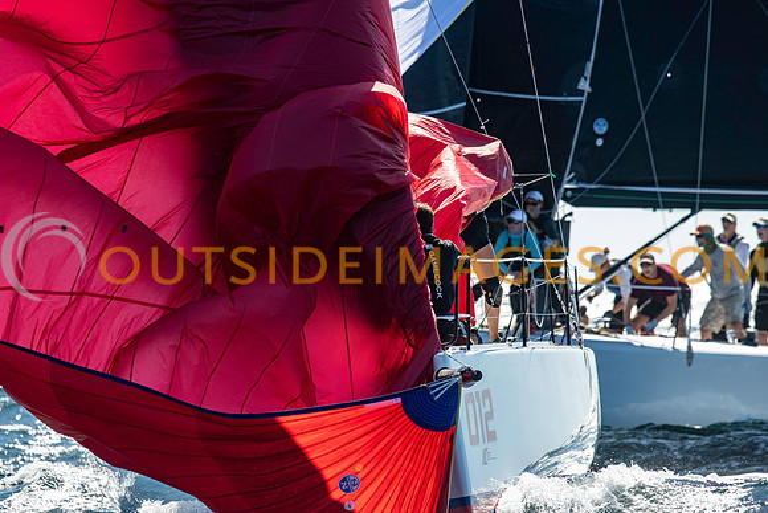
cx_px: 384
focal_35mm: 459
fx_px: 9790
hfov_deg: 4.5
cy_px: 256
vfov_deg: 3.0
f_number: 5
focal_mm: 300
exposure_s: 1/1250
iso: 320
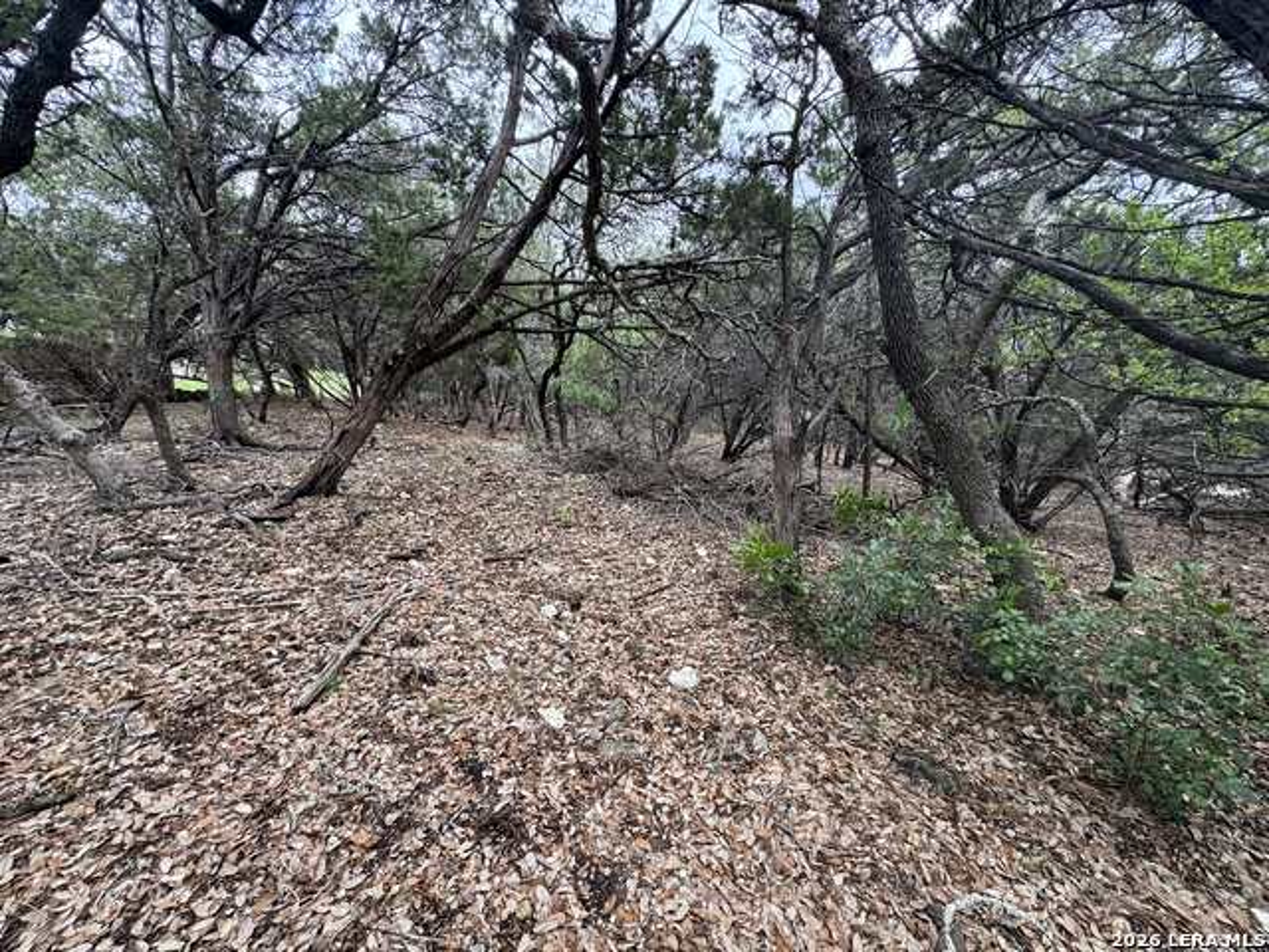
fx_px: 513
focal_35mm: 14
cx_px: 634
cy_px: 476
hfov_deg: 102.1
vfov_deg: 85.7
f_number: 2.2
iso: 40
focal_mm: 2.22
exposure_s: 1/189
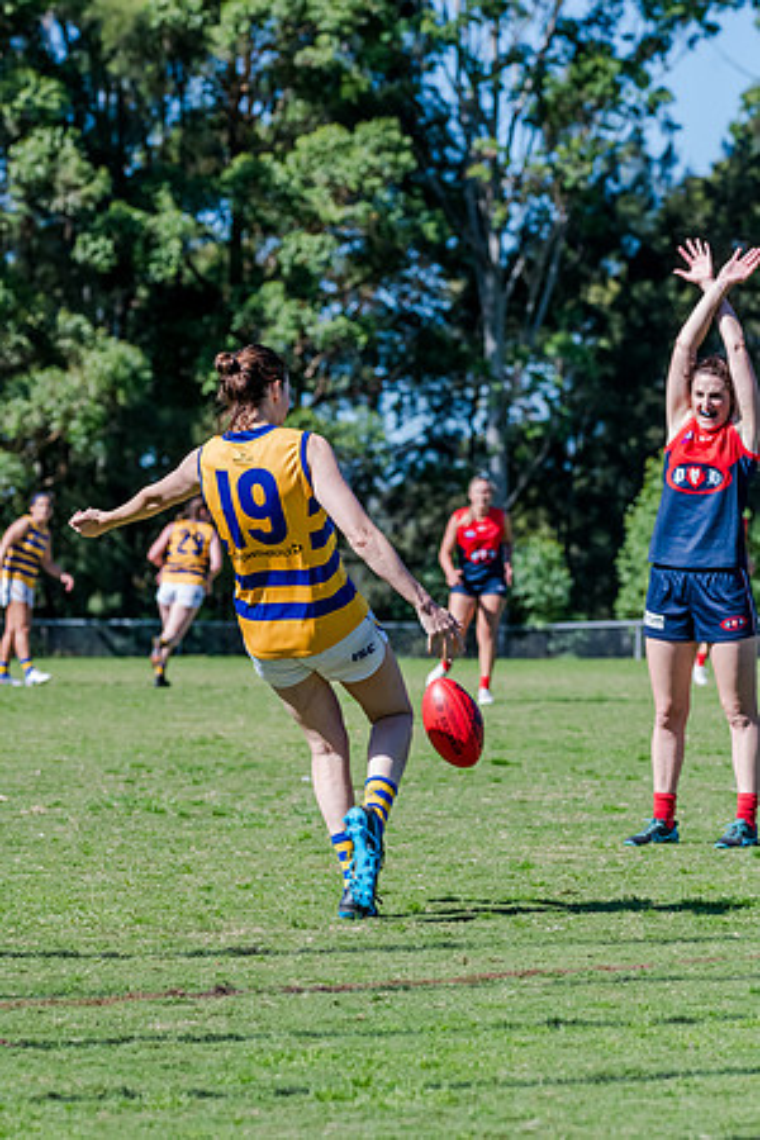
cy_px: 570
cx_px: 380
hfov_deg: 8.1
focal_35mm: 170
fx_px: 5383
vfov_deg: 12.1
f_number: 8
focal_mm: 170
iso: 800
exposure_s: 1/1600
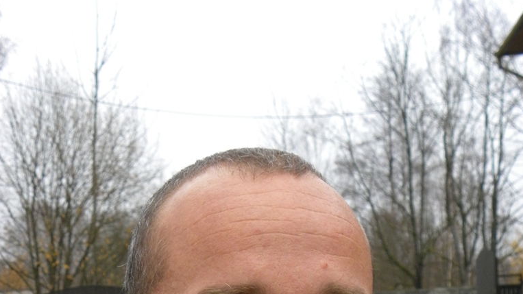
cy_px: 348
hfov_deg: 27.9
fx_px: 1054
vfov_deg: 15.3
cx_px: 262
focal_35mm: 76
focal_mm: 9.2
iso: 254
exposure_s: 1/67.2
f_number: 3.5
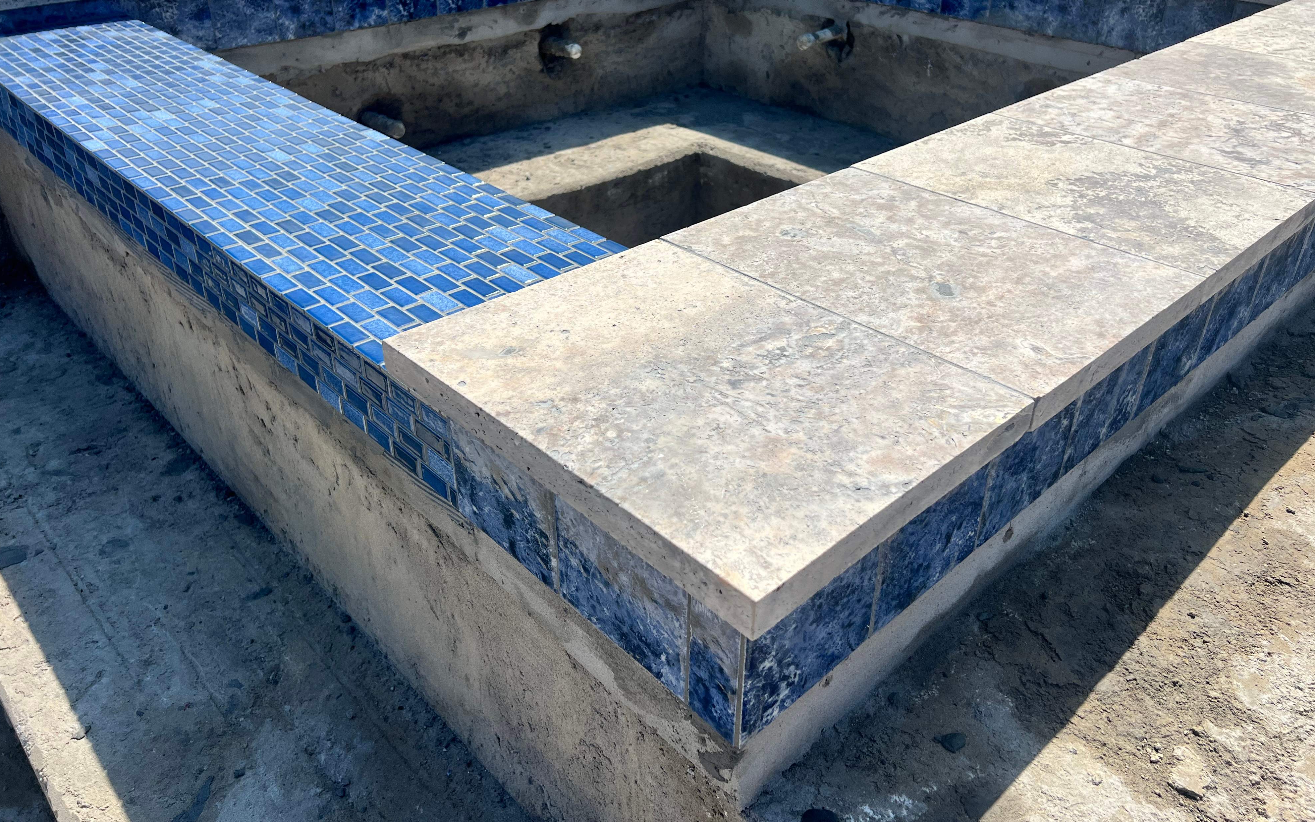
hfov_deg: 66.5
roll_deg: -0.5
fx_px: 1003
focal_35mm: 28
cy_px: 342
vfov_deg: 44.4
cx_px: 664
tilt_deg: -29.5
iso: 50
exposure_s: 1/6993
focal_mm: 5.7
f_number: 1.5
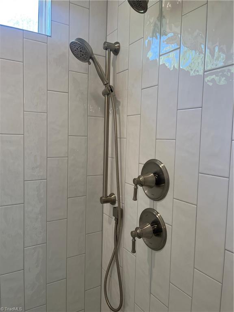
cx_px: 117
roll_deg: -1.3
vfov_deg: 67.3
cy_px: 156
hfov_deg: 53.1
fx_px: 234
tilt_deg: -5.0
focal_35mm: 26
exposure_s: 1/120
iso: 50
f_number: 1.6
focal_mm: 5.1
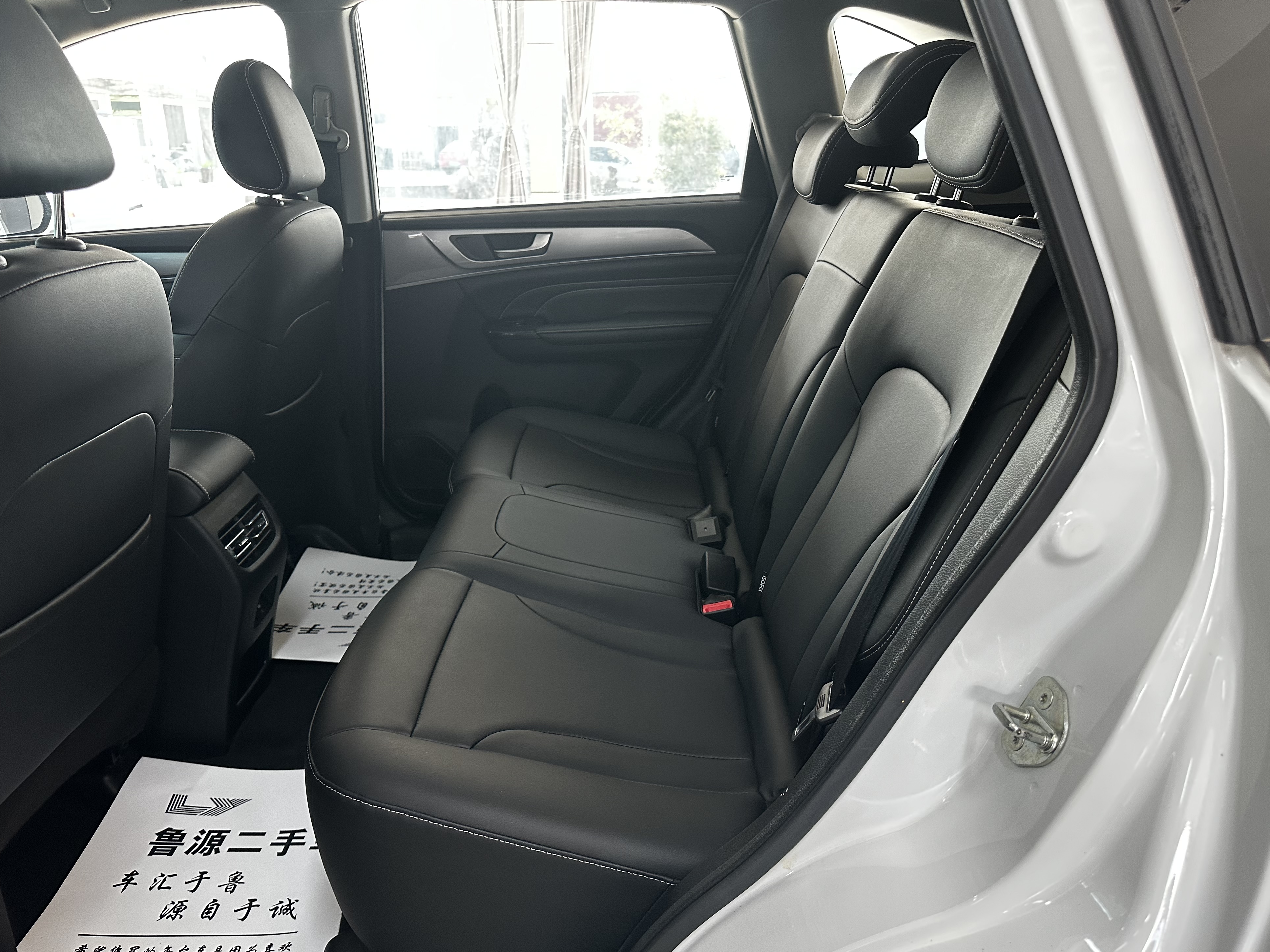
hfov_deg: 69.4
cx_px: 610
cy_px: 495
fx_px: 917
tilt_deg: -19.2
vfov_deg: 54.9
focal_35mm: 25
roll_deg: +0.5
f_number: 1.78
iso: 250
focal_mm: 6.86
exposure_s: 1/93
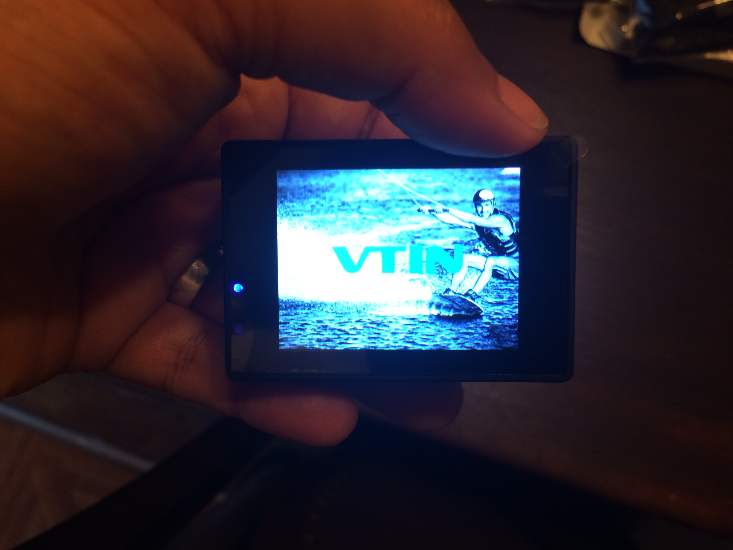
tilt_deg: -77.6
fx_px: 614
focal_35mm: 29
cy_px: 275
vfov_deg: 48.2
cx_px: 366
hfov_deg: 61.7
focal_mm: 4.15
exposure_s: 1/33
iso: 100
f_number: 2.2
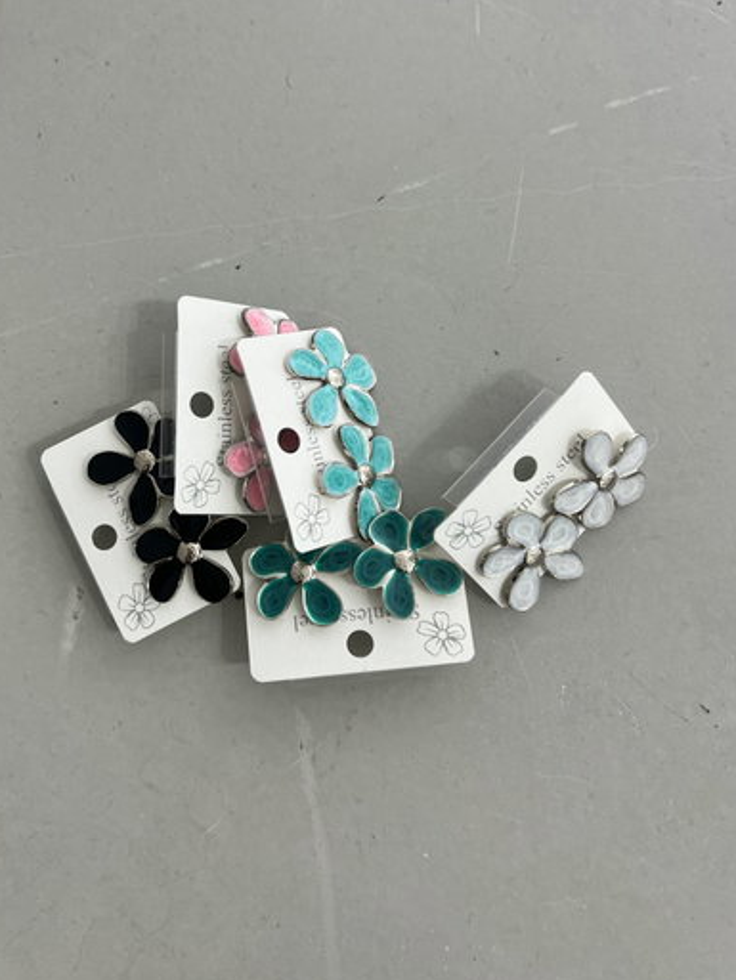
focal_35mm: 27
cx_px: 357
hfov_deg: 51.4
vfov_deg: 65.3
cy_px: 507
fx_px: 765
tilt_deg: -82.3
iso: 80
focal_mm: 5.7
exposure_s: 1/100
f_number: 1.5
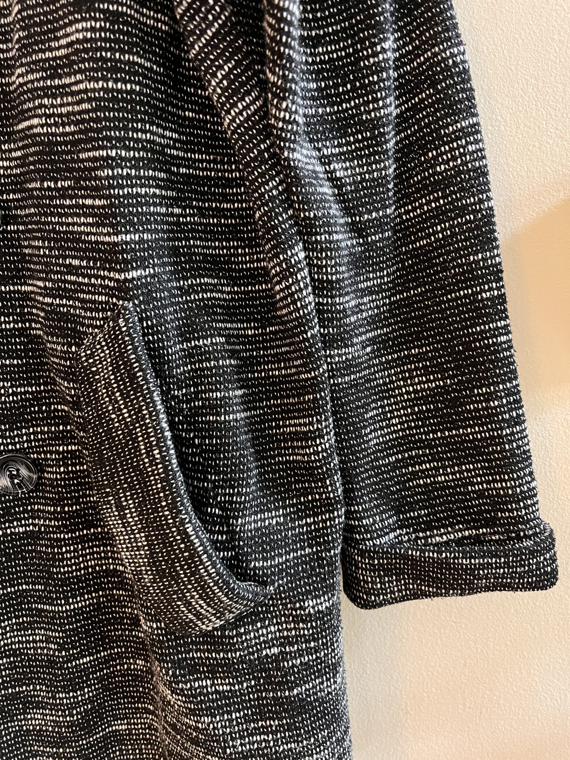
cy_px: 380
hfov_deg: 53.1
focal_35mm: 26
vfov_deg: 67.3
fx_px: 571
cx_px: 285
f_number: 1.6
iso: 640
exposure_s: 1/33
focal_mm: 5.1
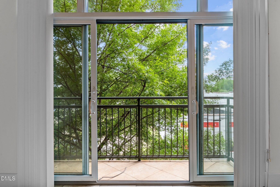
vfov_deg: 55.1
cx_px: 140
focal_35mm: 23
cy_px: 94
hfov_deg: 76.1
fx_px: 179
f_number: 7.1
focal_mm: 23
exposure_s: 1/40
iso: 400
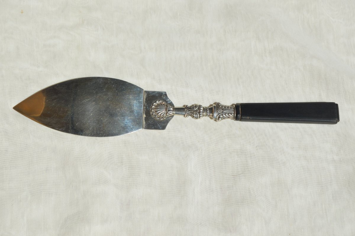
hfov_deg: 29.3
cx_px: 178
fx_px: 680
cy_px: 118
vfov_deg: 19.7
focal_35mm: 69
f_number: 9
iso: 100
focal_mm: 46
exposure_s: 1/320
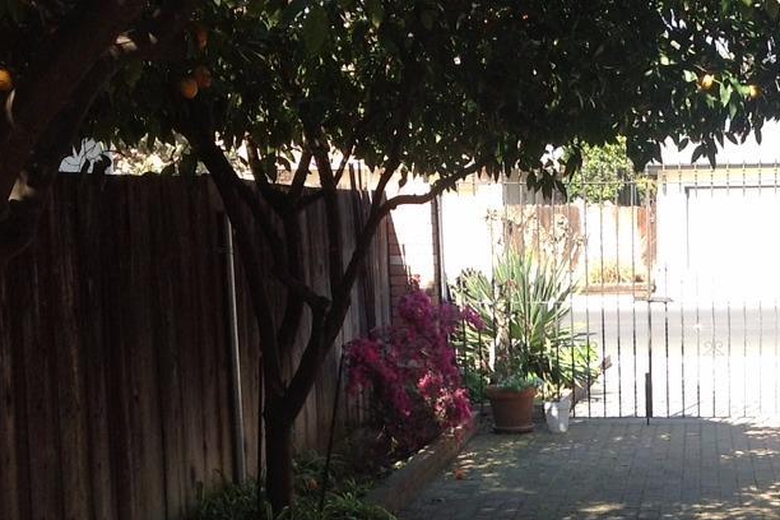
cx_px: 681
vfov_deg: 17.4
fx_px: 1668
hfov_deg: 25.6
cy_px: 495
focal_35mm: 77
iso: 80
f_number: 2.4
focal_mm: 4.28
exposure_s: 1/285
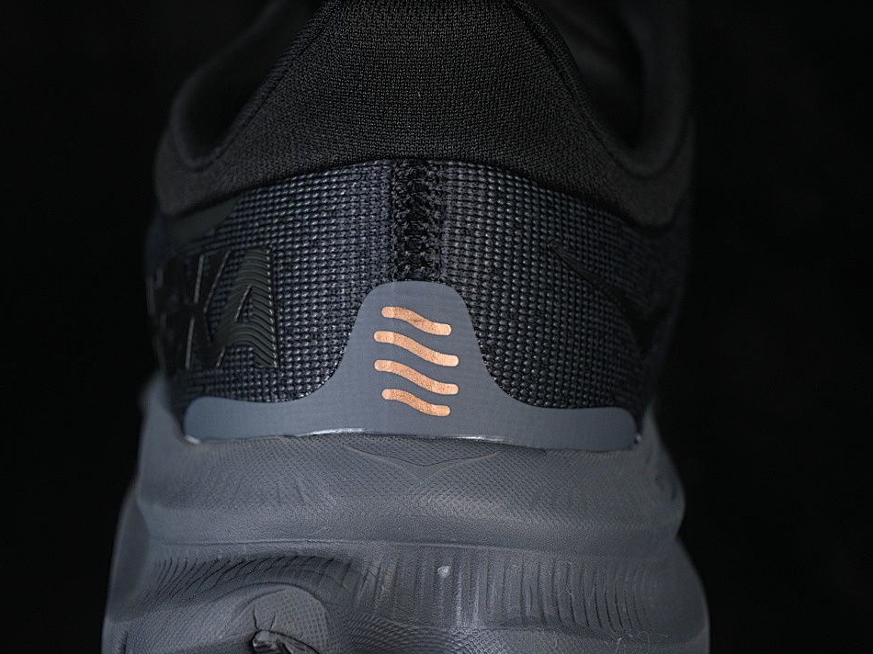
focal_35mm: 82
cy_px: 325
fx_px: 2067
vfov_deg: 18.0
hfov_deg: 23.8
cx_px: 390
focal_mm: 50
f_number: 6.3
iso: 160
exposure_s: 1/50
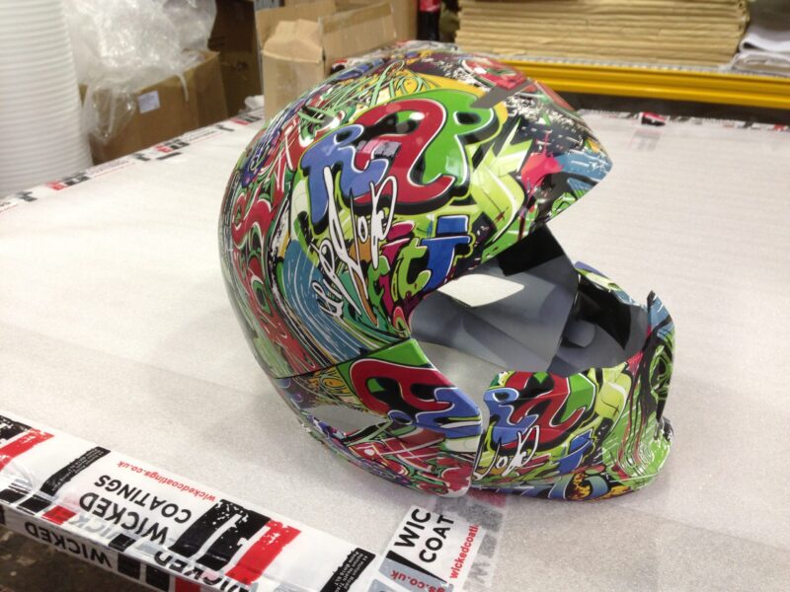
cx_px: 395
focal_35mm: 33
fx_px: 753
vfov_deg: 42.9
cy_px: 296
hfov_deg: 55.4
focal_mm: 4.13
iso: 80
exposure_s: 1/20
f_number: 2.4
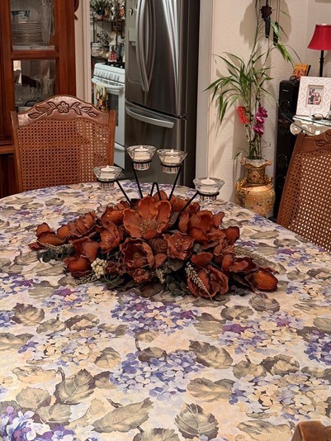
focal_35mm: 46
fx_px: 586
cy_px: 128
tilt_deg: -10.4
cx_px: 157
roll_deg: +1.2
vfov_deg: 40.4
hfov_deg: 31.5
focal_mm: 6.76
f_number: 1.78
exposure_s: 1/60
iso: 250
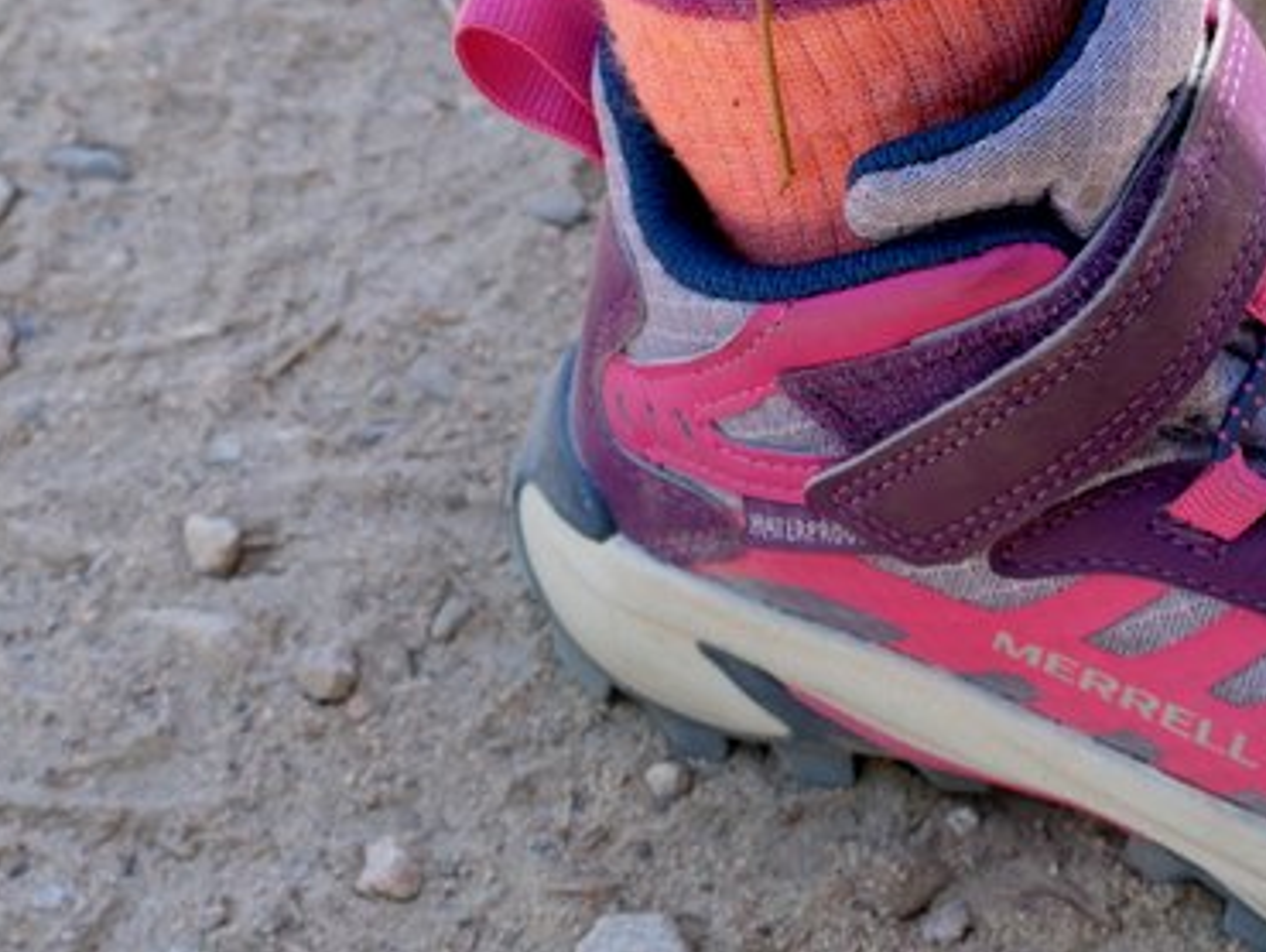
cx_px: 1129
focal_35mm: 134
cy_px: 120
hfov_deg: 14.6
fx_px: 4904
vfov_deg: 11.0
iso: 400
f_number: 5.6
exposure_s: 1/160
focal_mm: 31
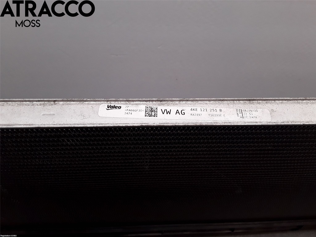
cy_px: 118
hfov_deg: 63.4
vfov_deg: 49.7
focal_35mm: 28
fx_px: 256
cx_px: 158
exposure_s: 1/110
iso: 40
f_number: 1.9
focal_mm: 2.91
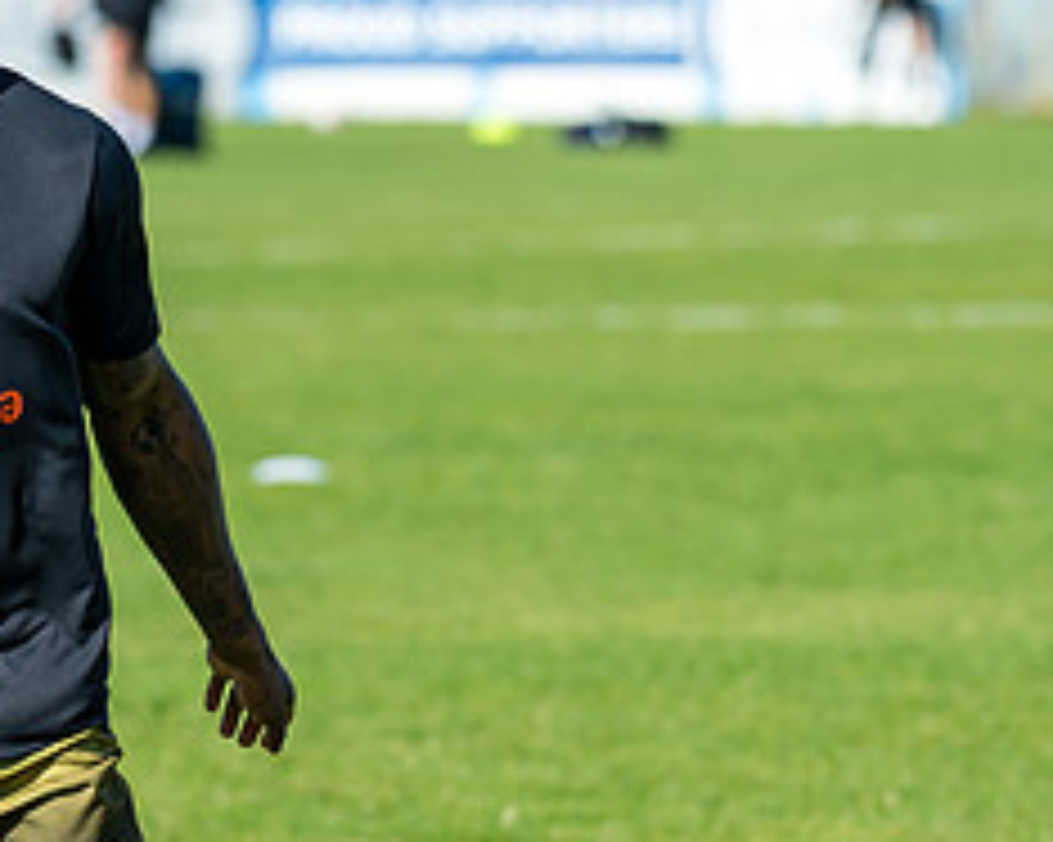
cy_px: 899
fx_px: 16884
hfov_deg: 3.6
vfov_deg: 2.9
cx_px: 8
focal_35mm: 542
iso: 50
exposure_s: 1/800
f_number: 3.2
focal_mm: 135
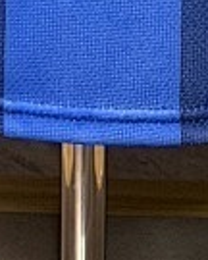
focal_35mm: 188
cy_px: -628
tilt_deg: -1.1
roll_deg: -0.8
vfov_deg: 8.1
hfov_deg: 8.2
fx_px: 1447
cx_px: 100
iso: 200
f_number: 1.78
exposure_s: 1/50
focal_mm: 6.76
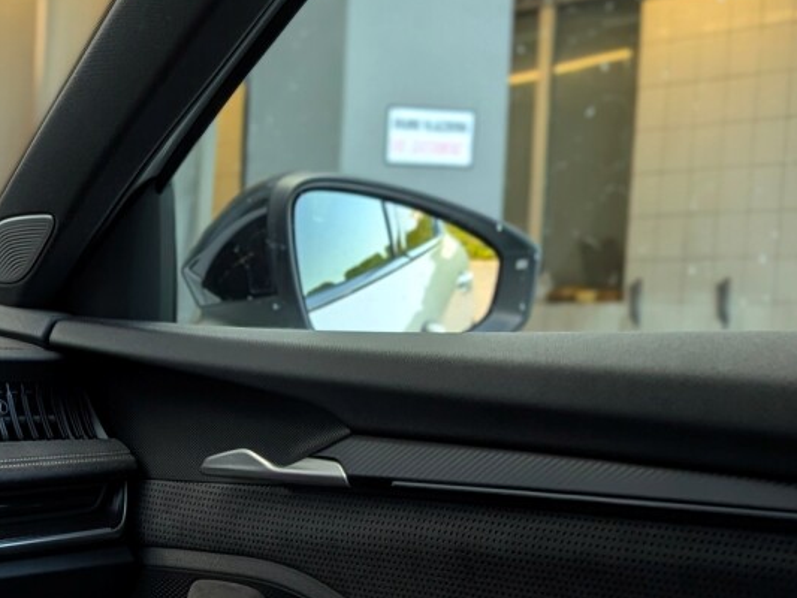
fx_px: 1658
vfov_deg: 20.0
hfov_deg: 25.3
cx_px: -52
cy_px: 543
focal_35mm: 72
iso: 30
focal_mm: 4.53
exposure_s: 1/101
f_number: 1.7
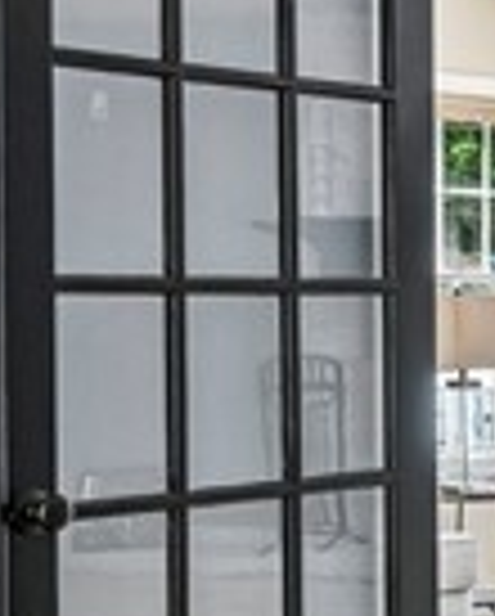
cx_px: 1292
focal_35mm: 119
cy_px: 295
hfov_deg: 10.6
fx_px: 2174
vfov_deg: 16.1
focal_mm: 16
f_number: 6.3
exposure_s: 1/60
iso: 1000
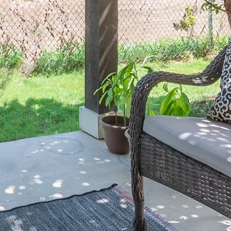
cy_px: -43
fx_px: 423
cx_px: -19
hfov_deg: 28.0
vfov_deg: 27.1
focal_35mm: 56
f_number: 8
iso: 100
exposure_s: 1/3200
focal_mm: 10
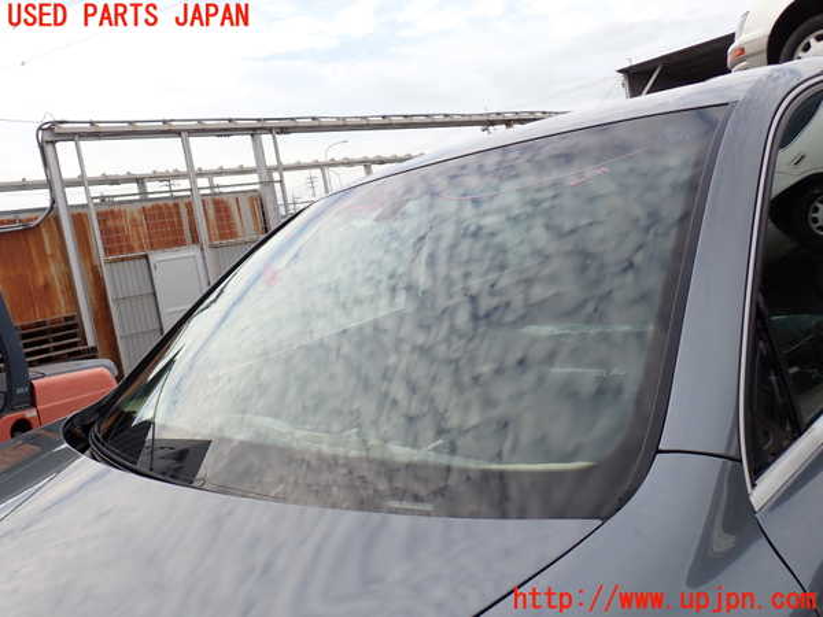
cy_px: 308
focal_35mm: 30
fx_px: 713
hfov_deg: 60.0
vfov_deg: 46.8
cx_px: 412
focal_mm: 5.4
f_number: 3.2
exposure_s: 1/320
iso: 100
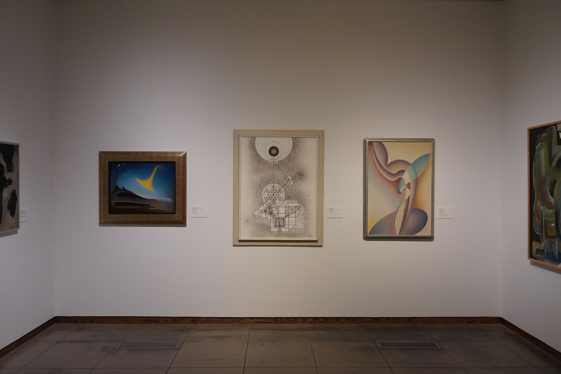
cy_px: 187
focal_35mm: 28
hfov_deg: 65.5
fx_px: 436
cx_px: 280
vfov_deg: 46.4
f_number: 9
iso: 6400
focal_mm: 28
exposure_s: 1/100
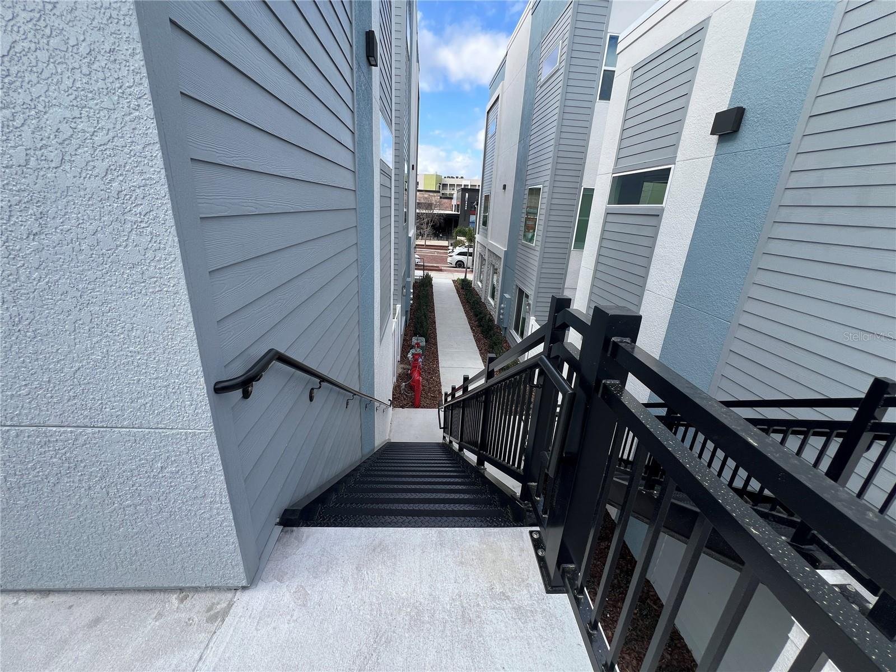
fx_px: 336
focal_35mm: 13
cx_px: 448
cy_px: 336
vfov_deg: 89.9
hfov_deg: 106.2
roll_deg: -3.1
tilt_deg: -19.6
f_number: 1.8
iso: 32
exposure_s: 1/413
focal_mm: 1.57
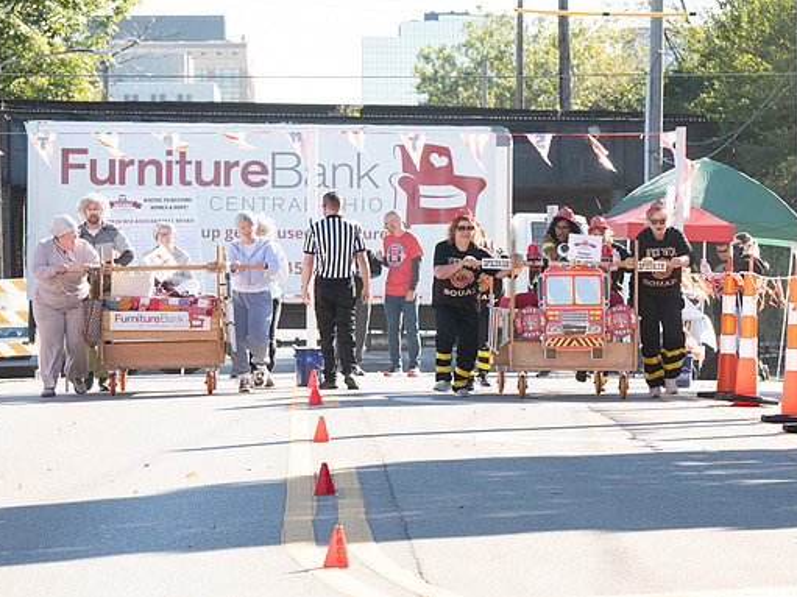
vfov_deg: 7.0
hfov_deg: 9.3
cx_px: 414
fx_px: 4880
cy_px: 337
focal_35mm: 212
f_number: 7.1
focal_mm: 135
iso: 640
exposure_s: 1/500
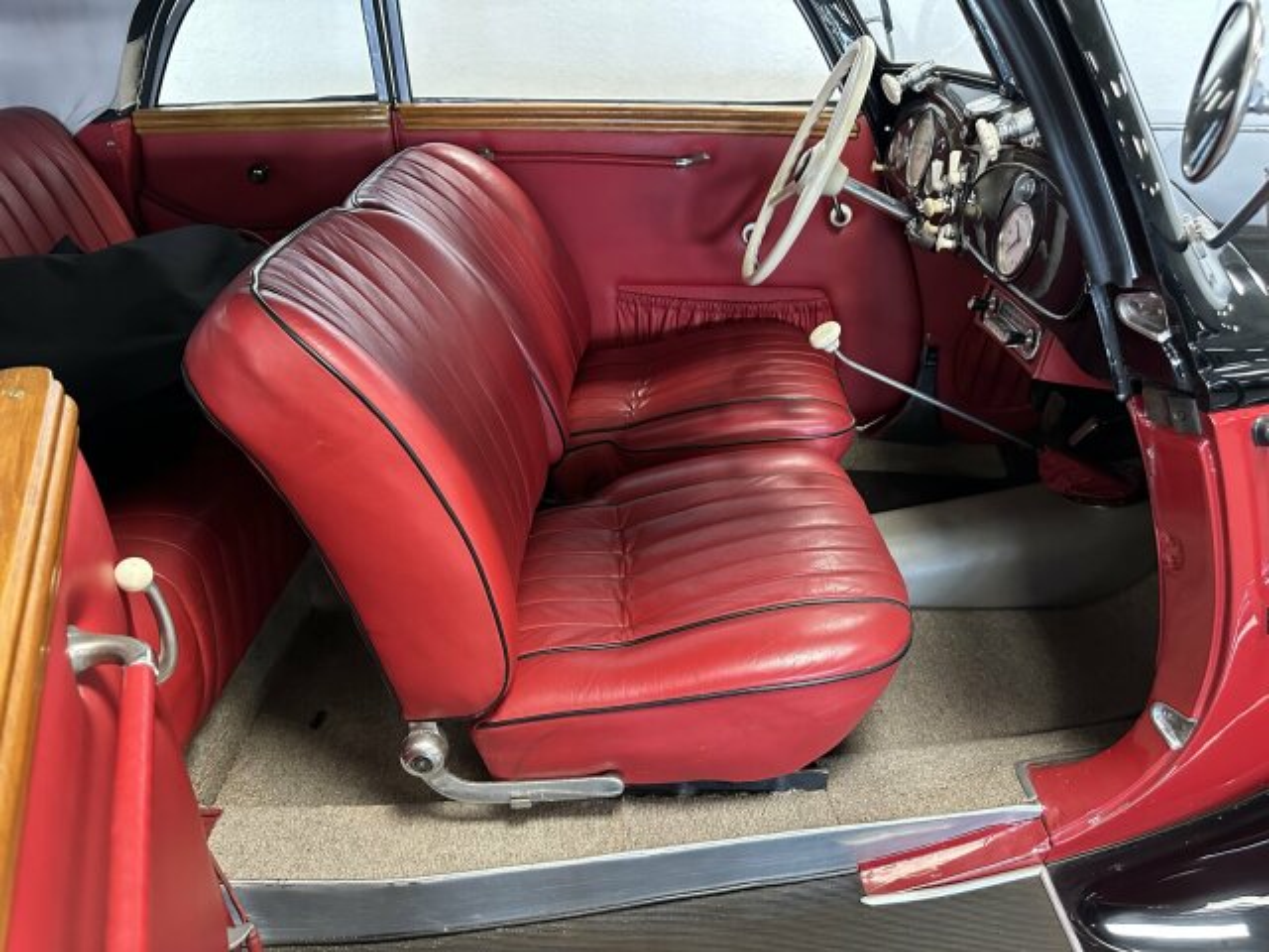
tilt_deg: -30.3
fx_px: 880
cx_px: 634
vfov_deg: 56.8
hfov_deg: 71.6
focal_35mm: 24
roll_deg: +0.5
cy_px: 476
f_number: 1.78
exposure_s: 1/60
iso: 800
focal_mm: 6.86
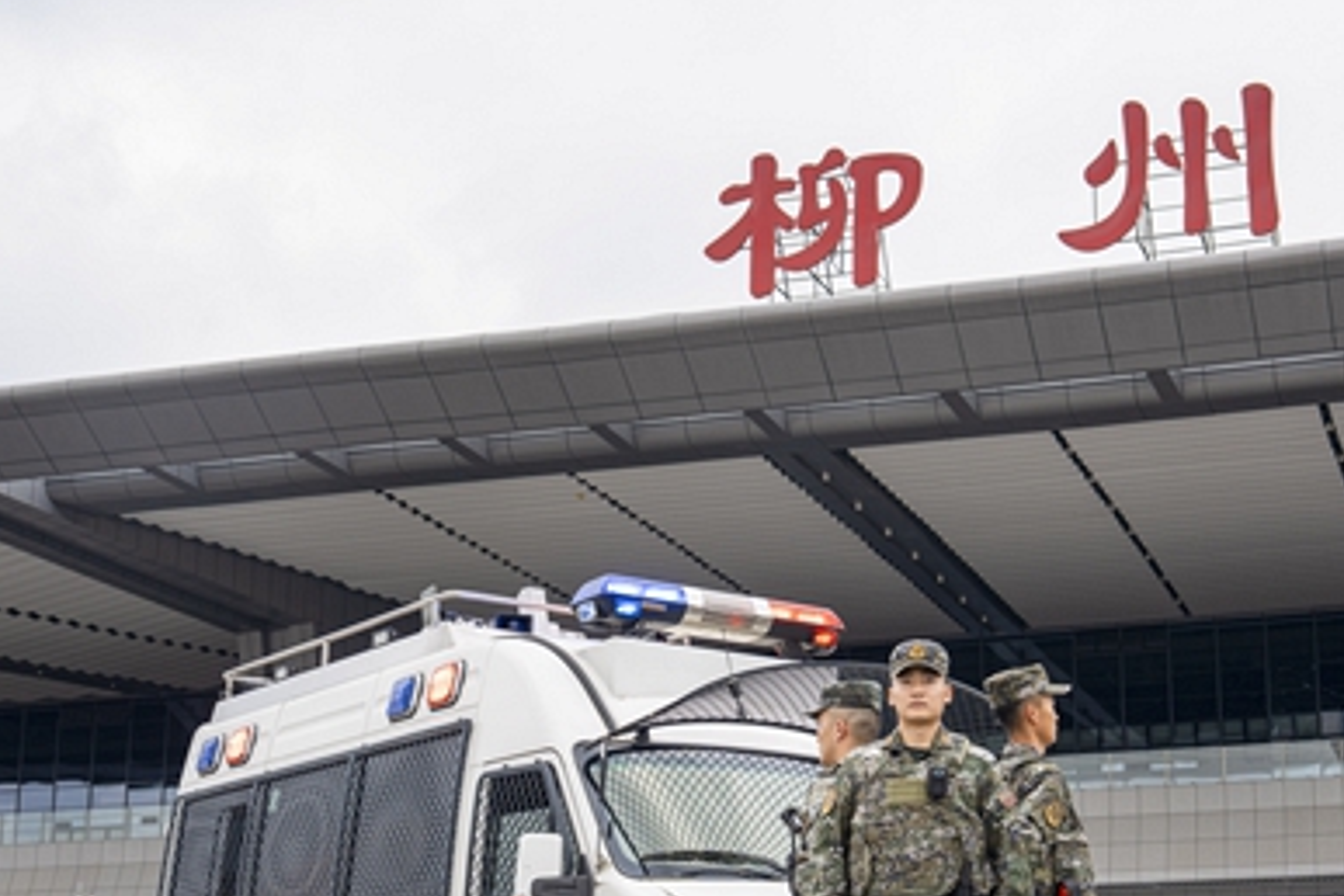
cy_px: 667
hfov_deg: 32.3
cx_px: 823
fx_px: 2314
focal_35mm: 62
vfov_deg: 21.7
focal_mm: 40
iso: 400
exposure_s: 1/125
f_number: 5.6
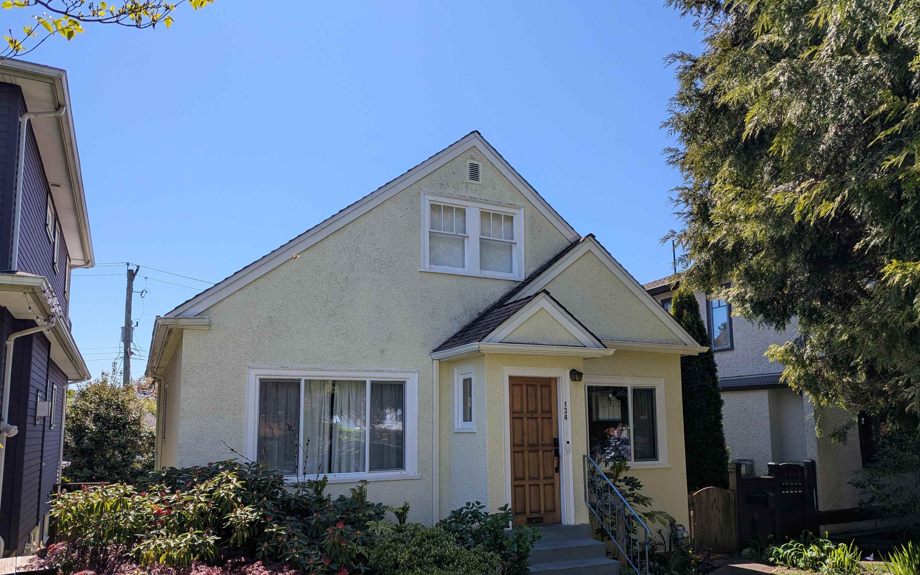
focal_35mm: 26
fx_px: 652
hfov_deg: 70.4
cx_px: 467
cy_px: 350
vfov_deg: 47.3
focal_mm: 6.81
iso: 59
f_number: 1.85
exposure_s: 1/2262
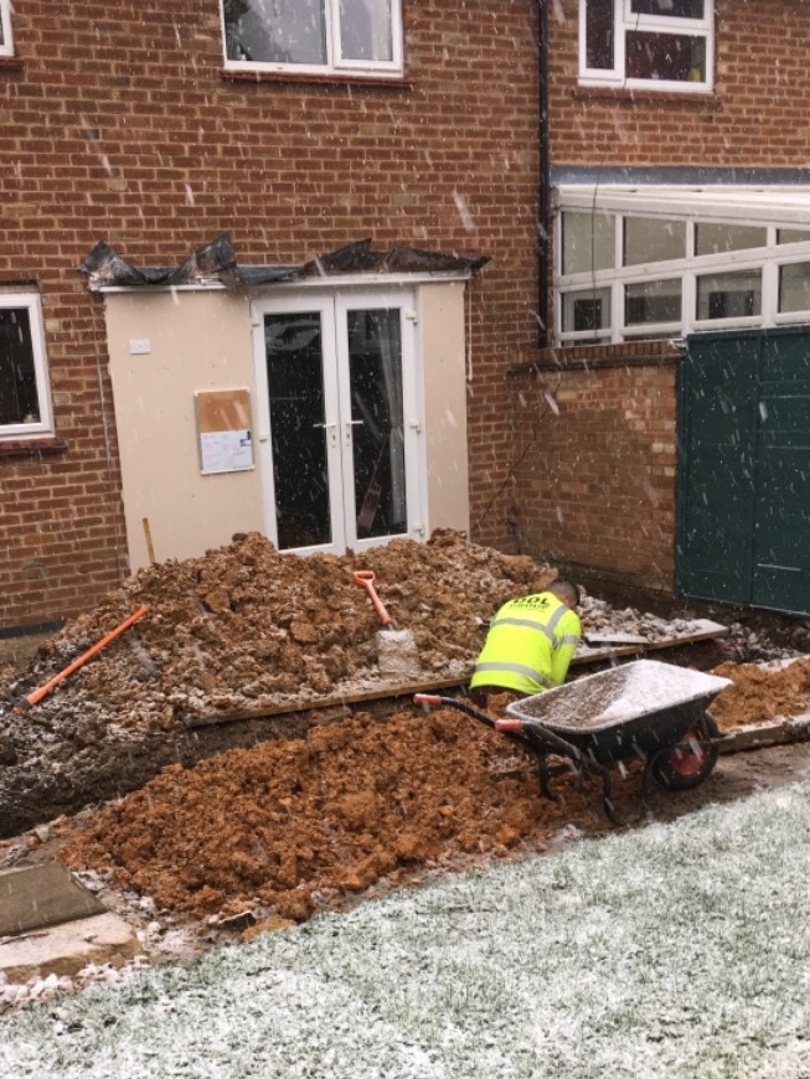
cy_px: 696
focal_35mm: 40
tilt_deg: -13.3
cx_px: 295
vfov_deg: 46.2
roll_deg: +4.0
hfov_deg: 35.7
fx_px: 1247
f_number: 2.2
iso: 40
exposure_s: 1/100
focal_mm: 4.15
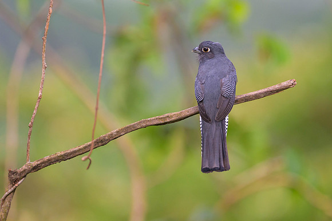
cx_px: 159
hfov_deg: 2.0
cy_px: 119
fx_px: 9393
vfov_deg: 1.3
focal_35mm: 1019
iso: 640
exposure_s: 1/640
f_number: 4
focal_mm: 560
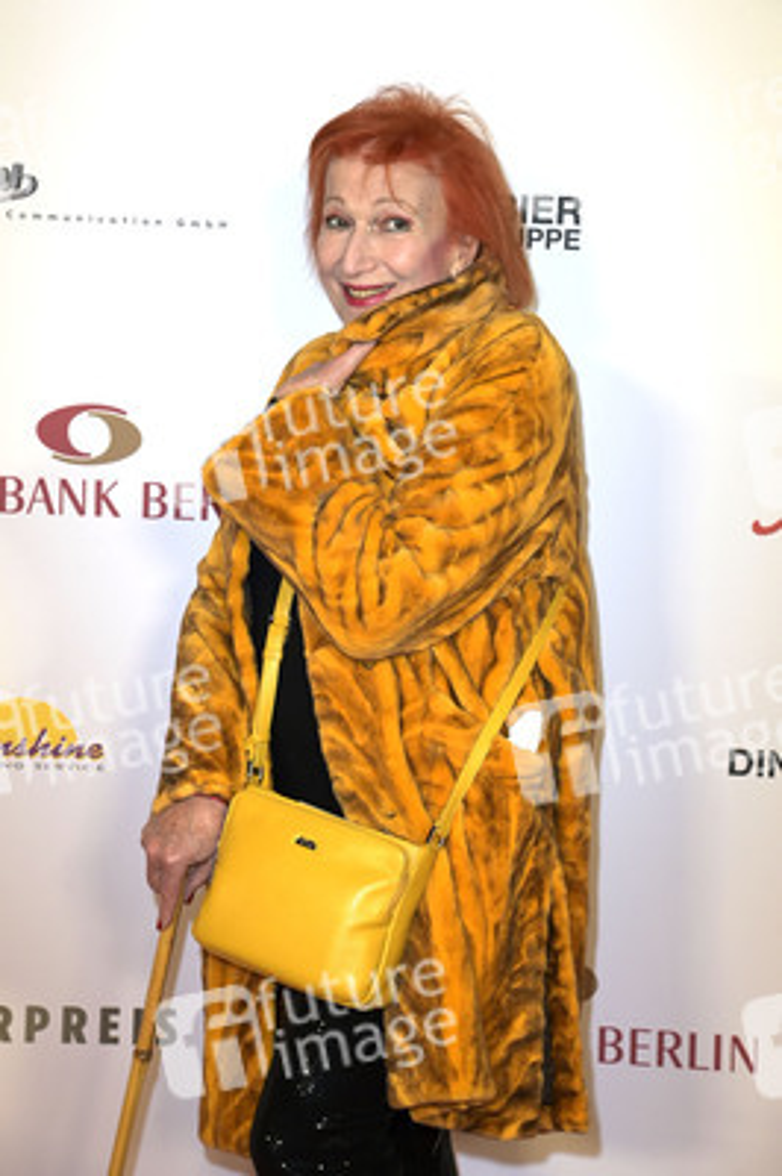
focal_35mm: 70
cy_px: 588
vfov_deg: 28.9
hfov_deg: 19.4
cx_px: 391
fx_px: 2285
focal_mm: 70
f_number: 5.6
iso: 640
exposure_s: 1/160
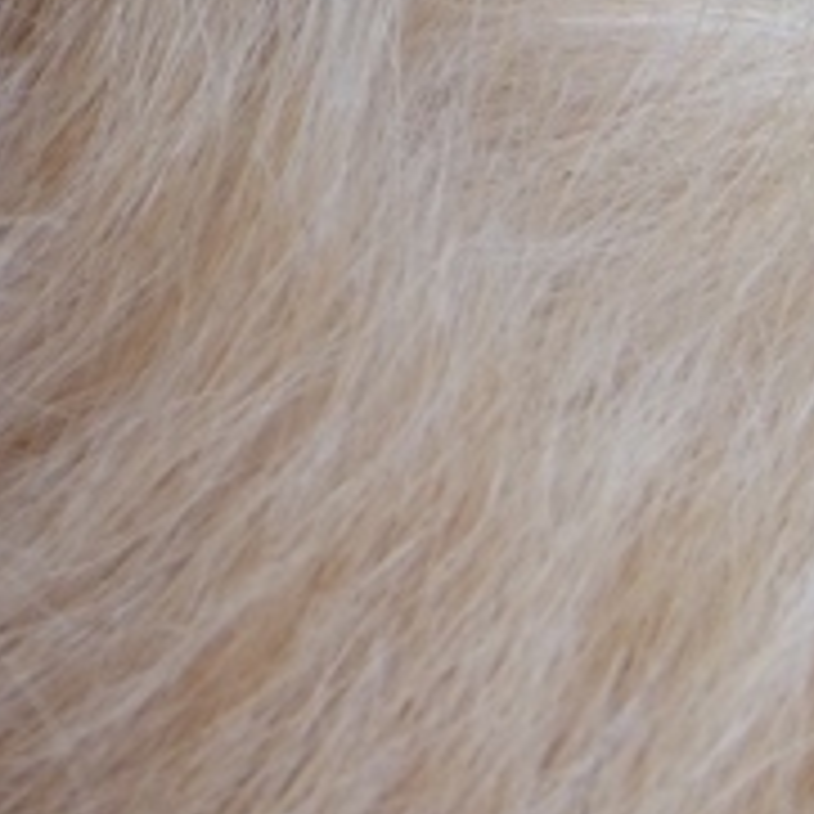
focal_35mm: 607
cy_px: -1295
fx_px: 16149
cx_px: -589
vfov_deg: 2.9
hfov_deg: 2.9
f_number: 3.6
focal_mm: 22.3
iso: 100
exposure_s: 1/100
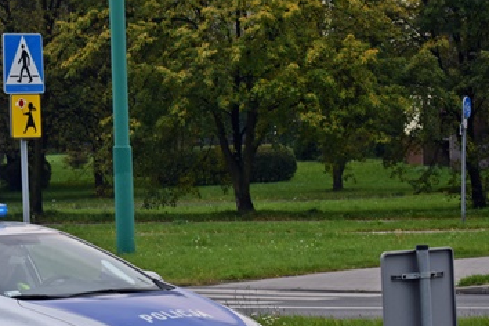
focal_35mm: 198
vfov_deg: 6.9
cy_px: 282
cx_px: 3
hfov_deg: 10.3
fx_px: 2692
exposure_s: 1/60
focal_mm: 55
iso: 640
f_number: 5.6
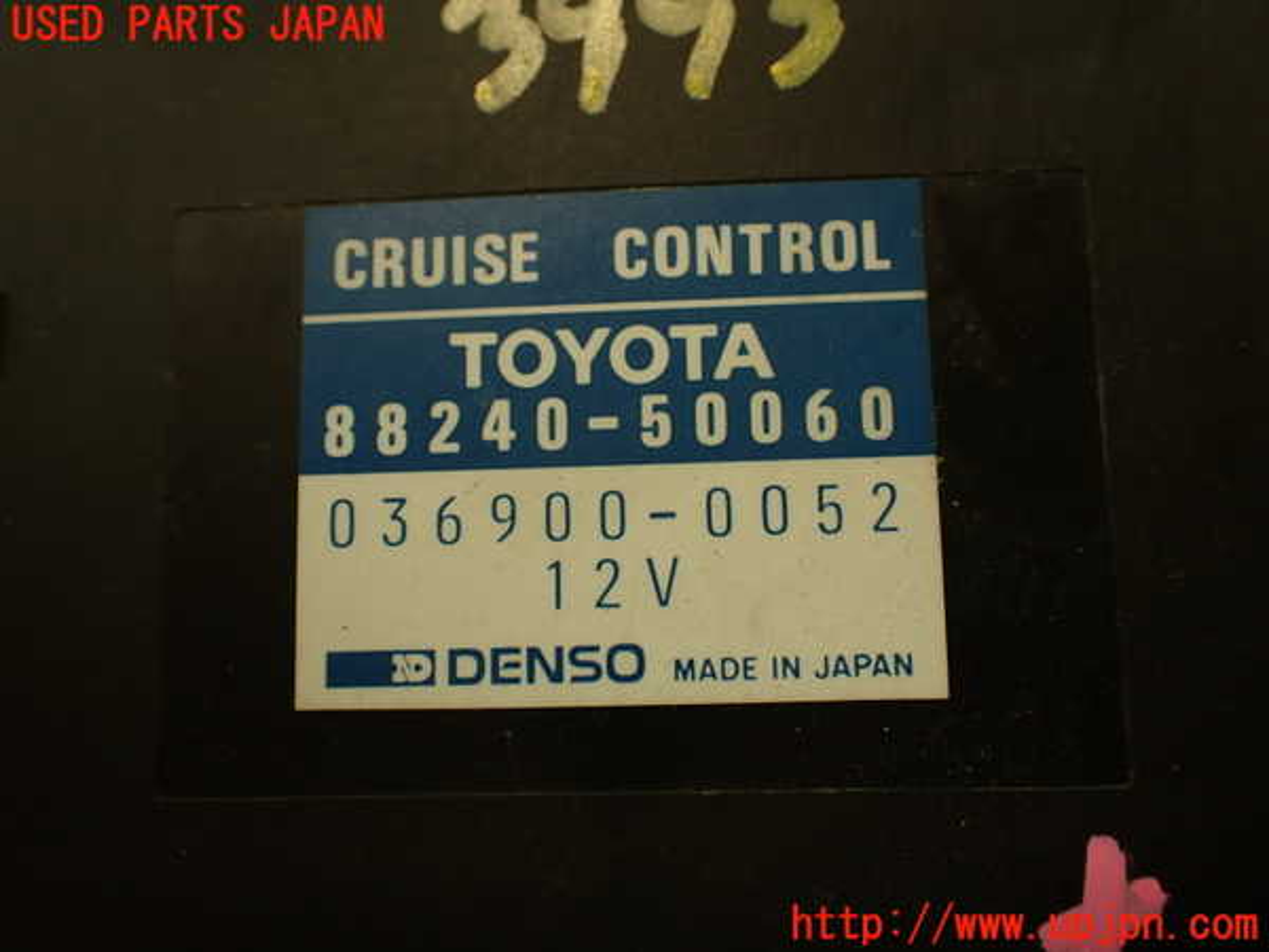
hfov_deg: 56.8
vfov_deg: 44.2
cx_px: 634
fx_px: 1173
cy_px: 476
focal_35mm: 32
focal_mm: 5.79
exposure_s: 1/60
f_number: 2.4
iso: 160
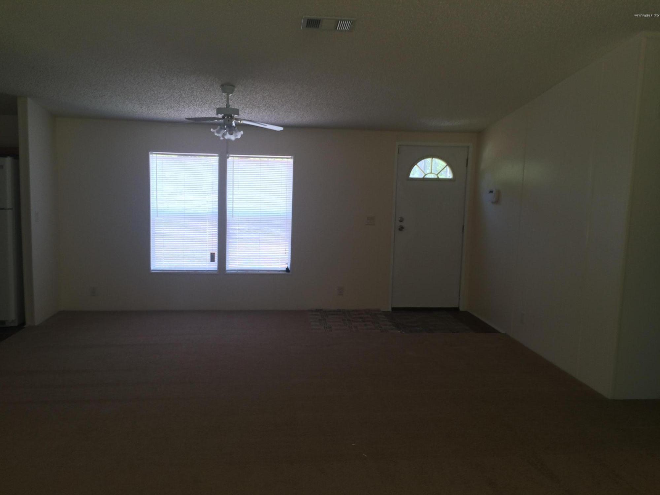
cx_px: 330
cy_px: 248
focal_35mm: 29
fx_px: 553
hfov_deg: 61.7
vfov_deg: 48.2
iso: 40
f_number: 2.2
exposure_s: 1/40
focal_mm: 4.15
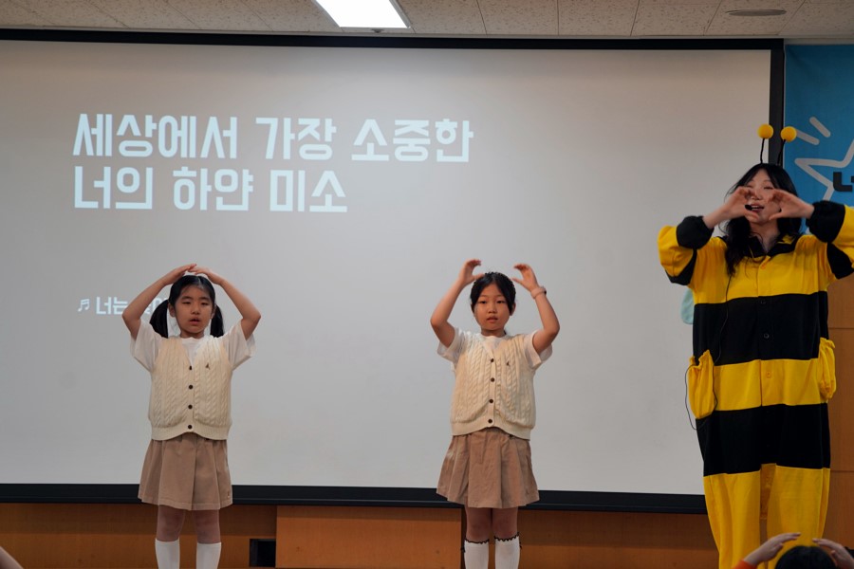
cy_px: 284
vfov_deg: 11.0
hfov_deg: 16.4
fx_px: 2965
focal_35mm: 125
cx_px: 427
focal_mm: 125
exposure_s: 1/160
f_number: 4
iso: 500
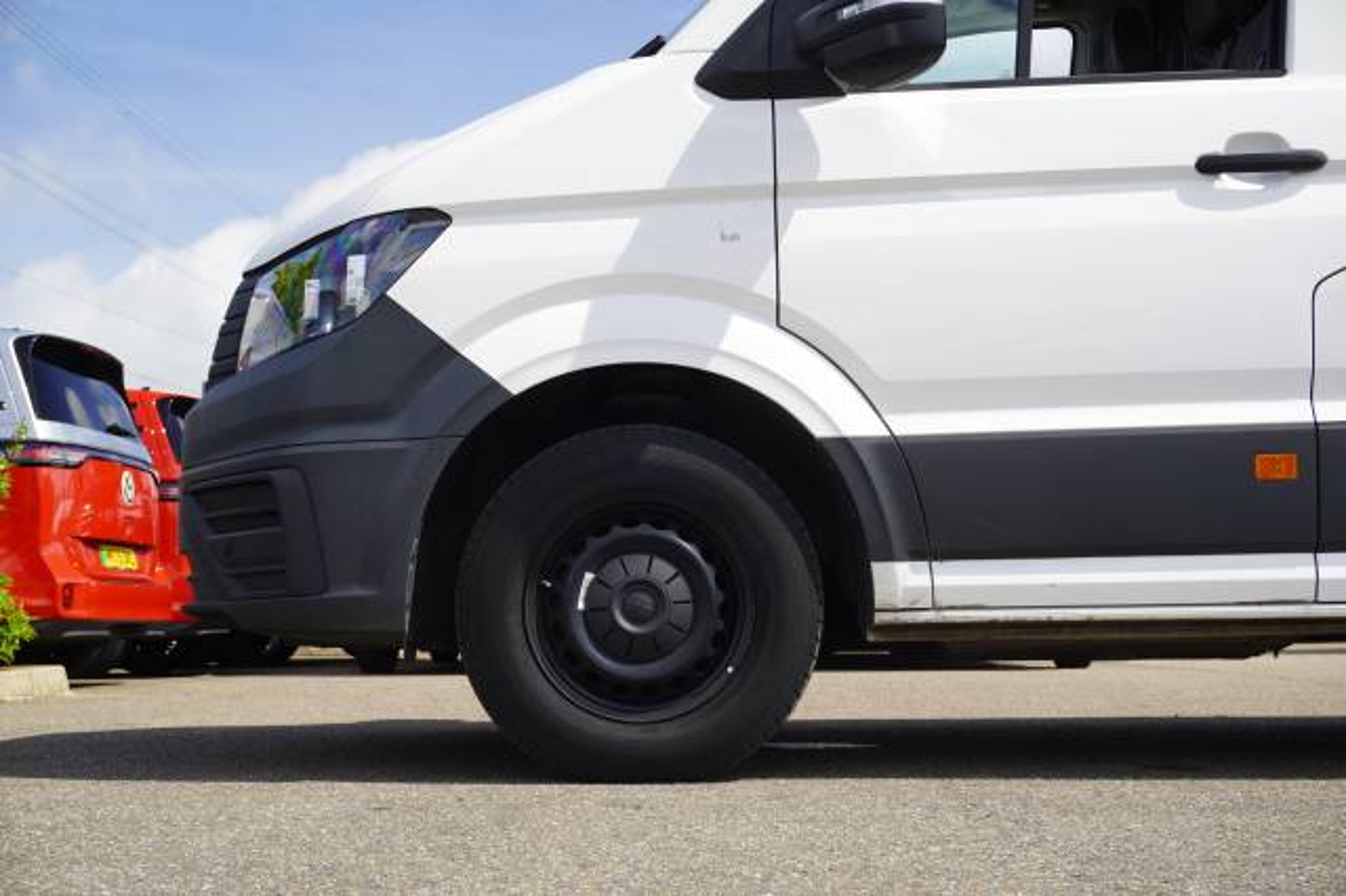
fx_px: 1850
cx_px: 673
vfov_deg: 27.2
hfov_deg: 40.0
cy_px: 448
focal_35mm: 50
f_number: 8
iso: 100
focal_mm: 33
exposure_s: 1/100
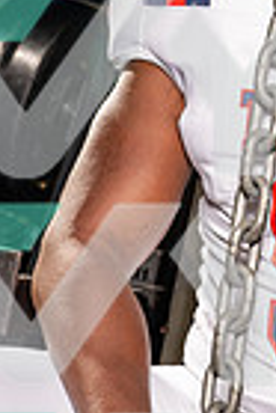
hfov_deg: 9.0
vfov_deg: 13.5
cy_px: 297
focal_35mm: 152
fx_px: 1744
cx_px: 321
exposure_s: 1/500
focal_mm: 47
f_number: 5.6
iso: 320
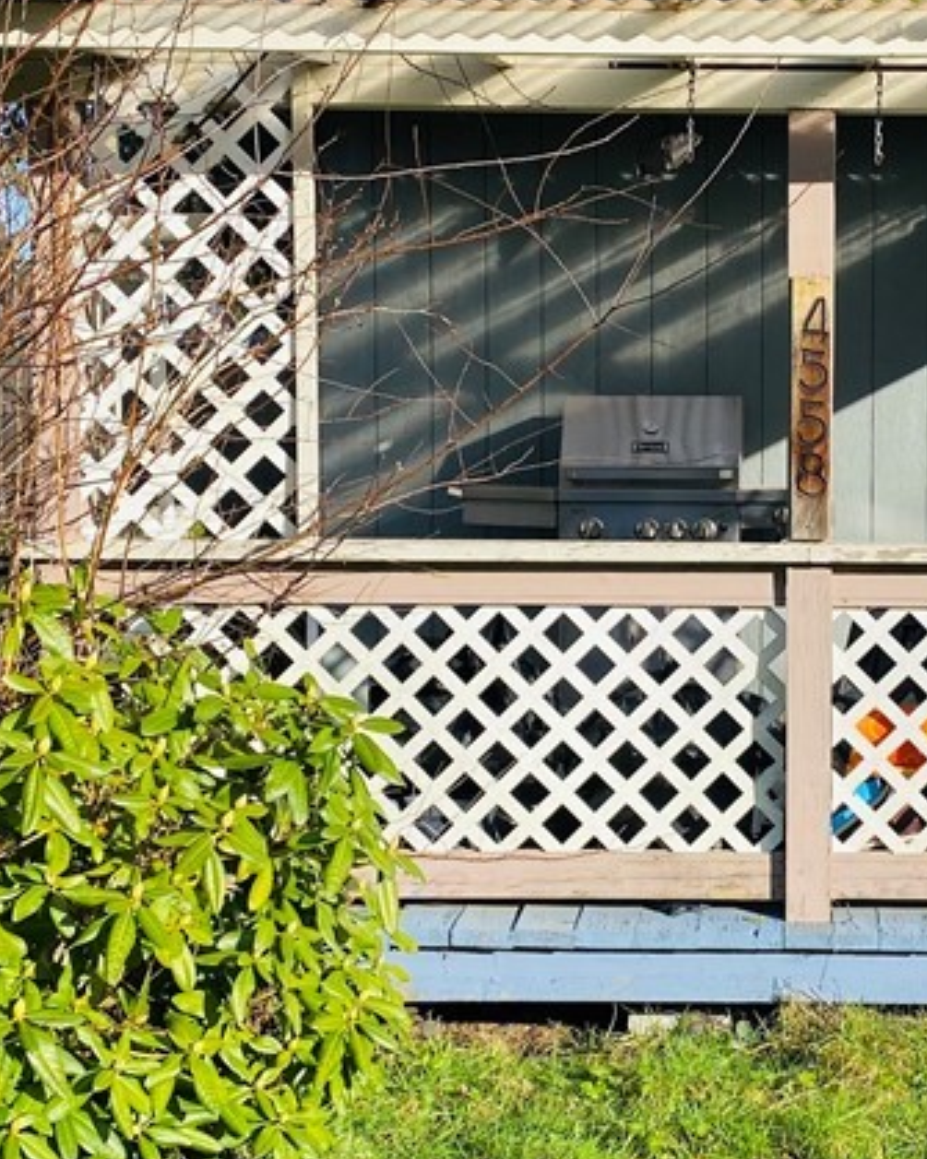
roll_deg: -0.4
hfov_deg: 24.2
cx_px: 744
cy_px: 534
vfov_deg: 30.5
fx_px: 2127
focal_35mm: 62
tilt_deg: -4.5
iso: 32
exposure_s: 1/2105
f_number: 1.8
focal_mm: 4.25
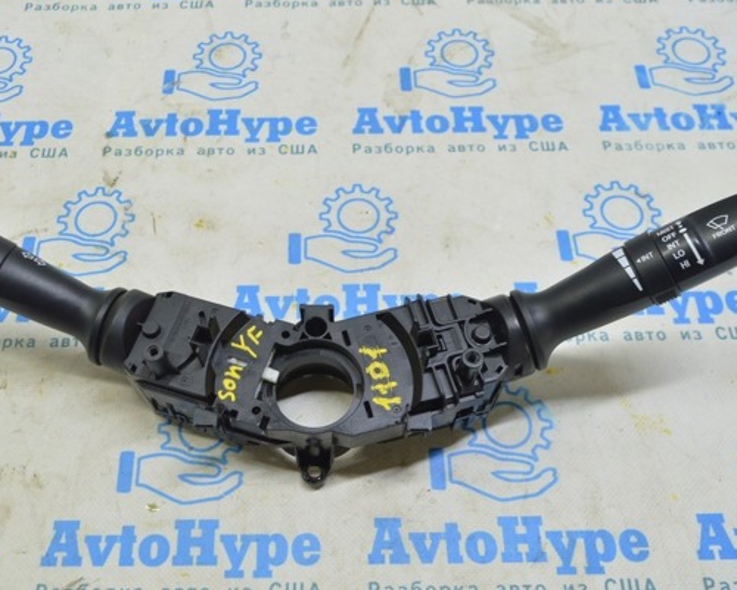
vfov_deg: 41.2
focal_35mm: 36
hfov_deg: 50.0
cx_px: 301
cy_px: 303
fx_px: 785
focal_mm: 20
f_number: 5.6
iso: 400
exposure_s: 1/20
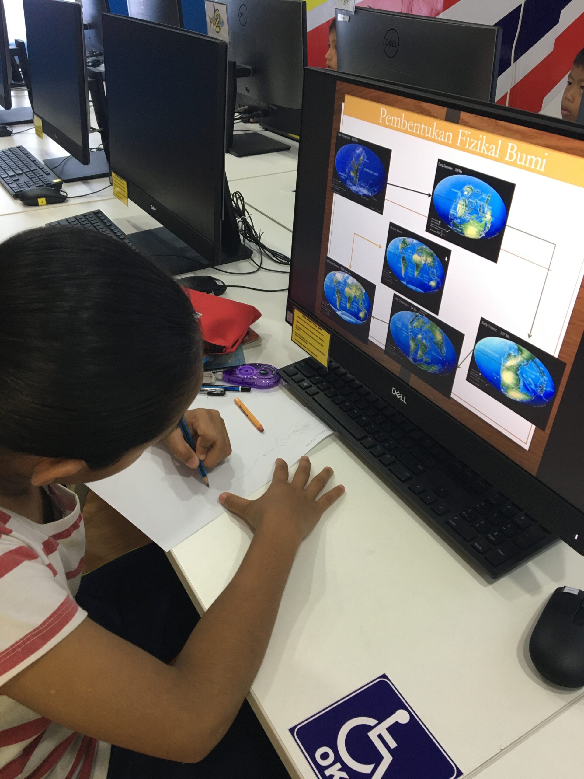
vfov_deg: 61.7
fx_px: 652
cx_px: 292
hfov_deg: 48.2
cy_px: 390
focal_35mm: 29
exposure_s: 1/33
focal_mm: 4.15
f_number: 2.2
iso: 125
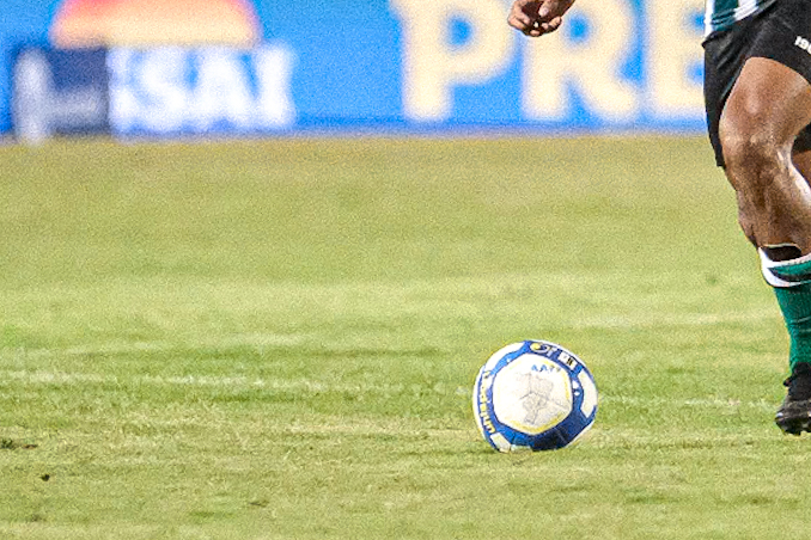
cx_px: 751
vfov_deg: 1.5
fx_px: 20409
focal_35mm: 906
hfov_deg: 2.3
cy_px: -174
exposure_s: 1/1000
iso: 12800
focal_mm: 200
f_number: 2
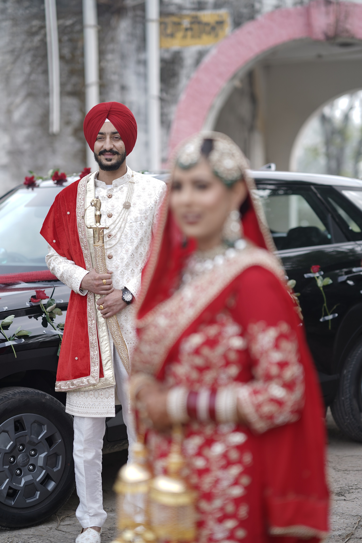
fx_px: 1282
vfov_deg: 23.9
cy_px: 272
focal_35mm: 85
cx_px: 181
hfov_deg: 16.1
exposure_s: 1/400
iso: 50
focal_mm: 85
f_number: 1.8
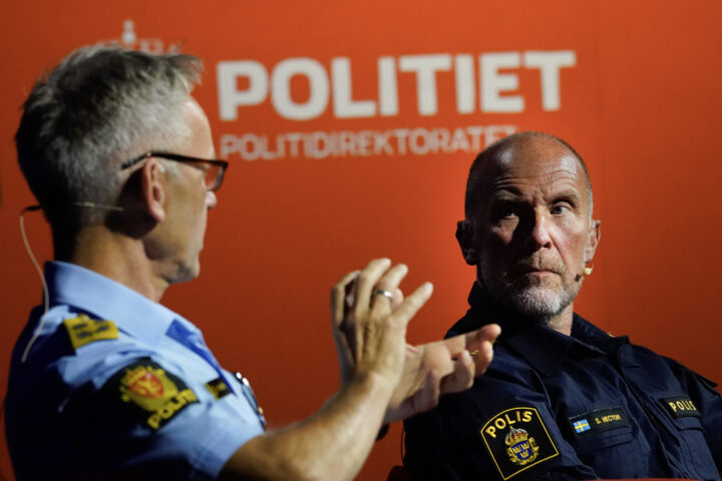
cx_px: 361
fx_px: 5054
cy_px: 240
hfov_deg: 8.2
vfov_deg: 5.5
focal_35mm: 252
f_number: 5.6
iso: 3200
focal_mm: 168
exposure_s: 1/250
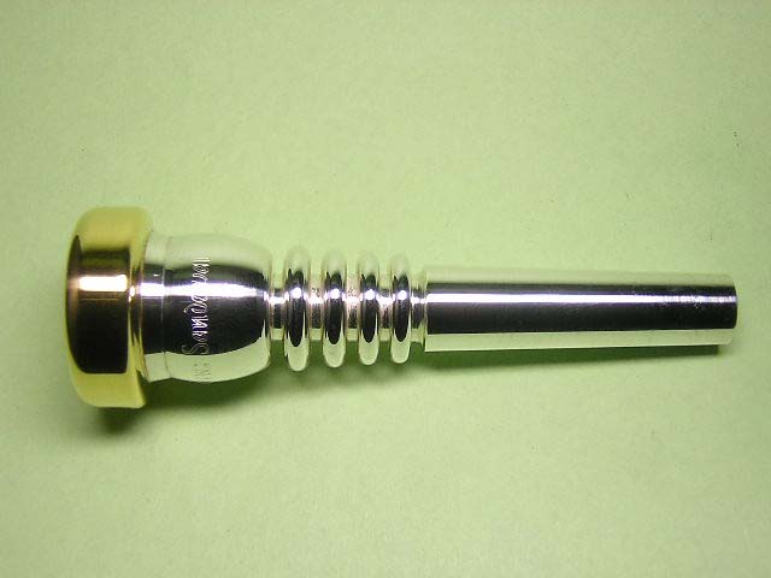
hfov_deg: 37.5
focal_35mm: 51
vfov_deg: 28.6
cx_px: 386
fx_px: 1136
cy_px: 289
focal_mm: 6.6
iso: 100
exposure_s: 1/76.6
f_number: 3.1
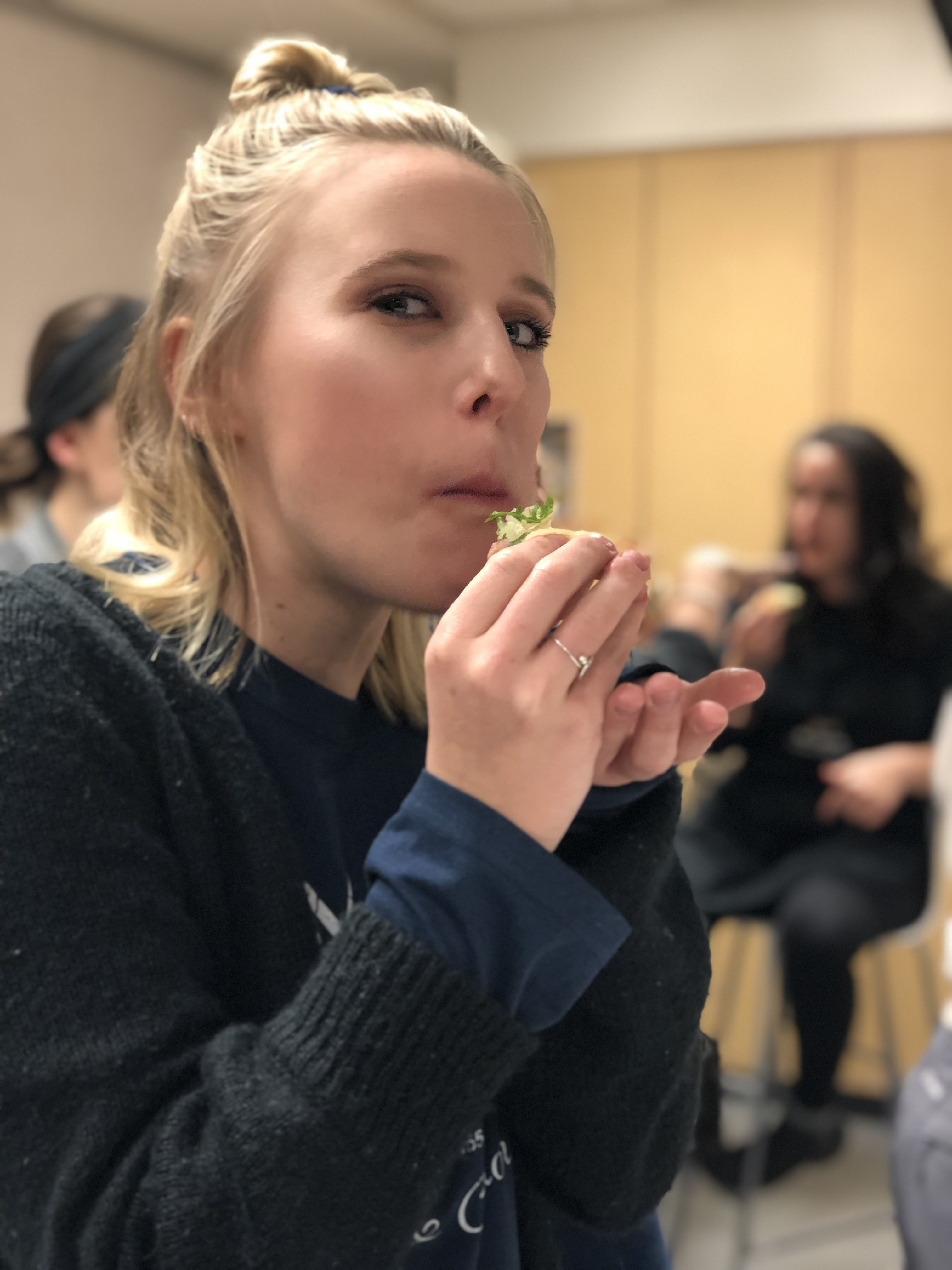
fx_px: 1907
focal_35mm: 52
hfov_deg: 28.0
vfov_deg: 36.8
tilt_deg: -4.3
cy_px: 635
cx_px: 476
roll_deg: -0.8
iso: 100
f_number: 2.4
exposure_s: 1/30
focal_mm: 6
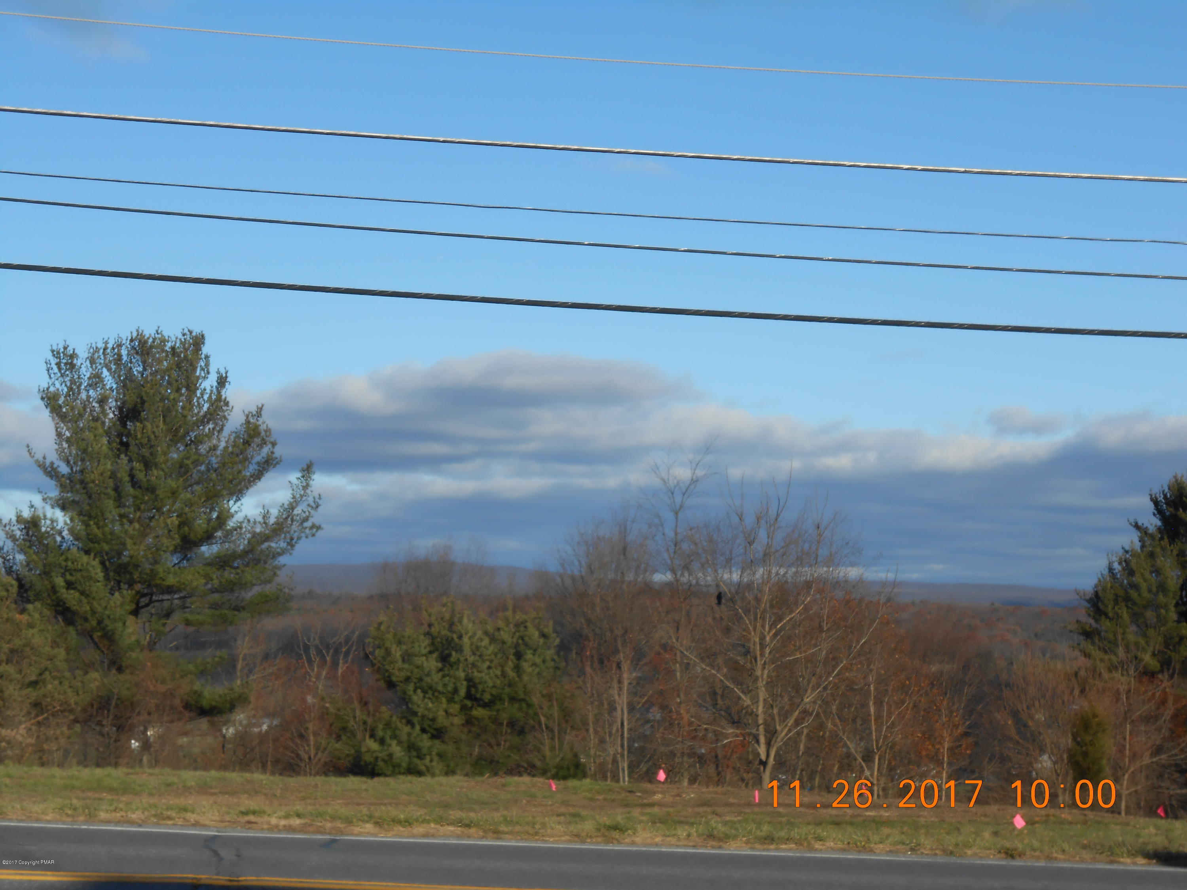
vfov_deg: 20.4
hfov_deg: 27.0
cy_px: 445
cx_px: 594
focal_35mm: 72
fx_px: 2469
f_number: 6
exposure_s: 1/400
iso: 80
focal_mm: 12.8
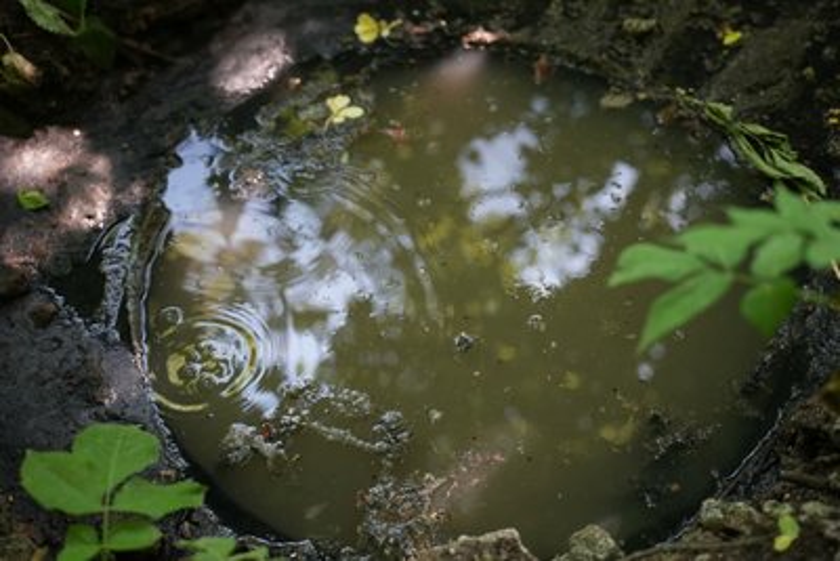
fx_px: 1027
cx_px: 420
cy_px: 280
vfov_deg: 30.5
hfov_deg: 44.5
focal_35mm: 44
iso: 4000
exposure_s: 1/160
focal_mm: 44
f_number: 2.8
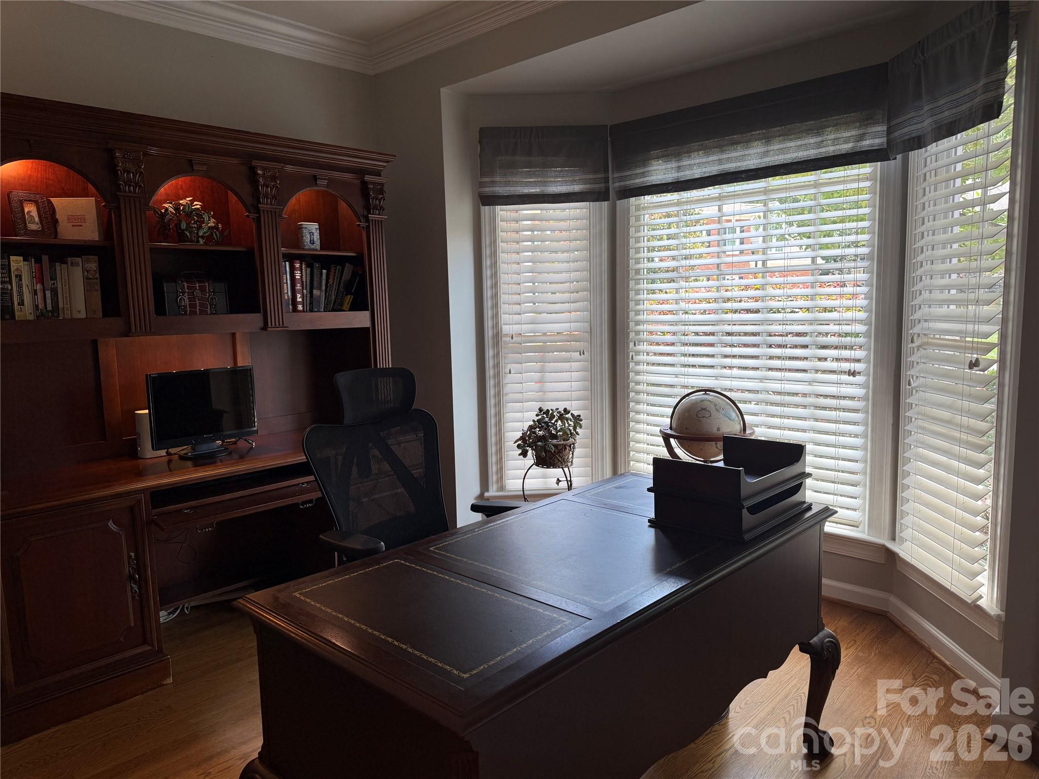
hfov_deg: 71.6
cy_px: 390
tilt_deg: -6.5
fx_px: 720
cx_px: 520
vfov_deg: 56.8
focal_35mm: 24
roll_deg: +0.7
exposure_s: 1/150
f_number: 1.78
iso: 100
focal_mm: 6.76
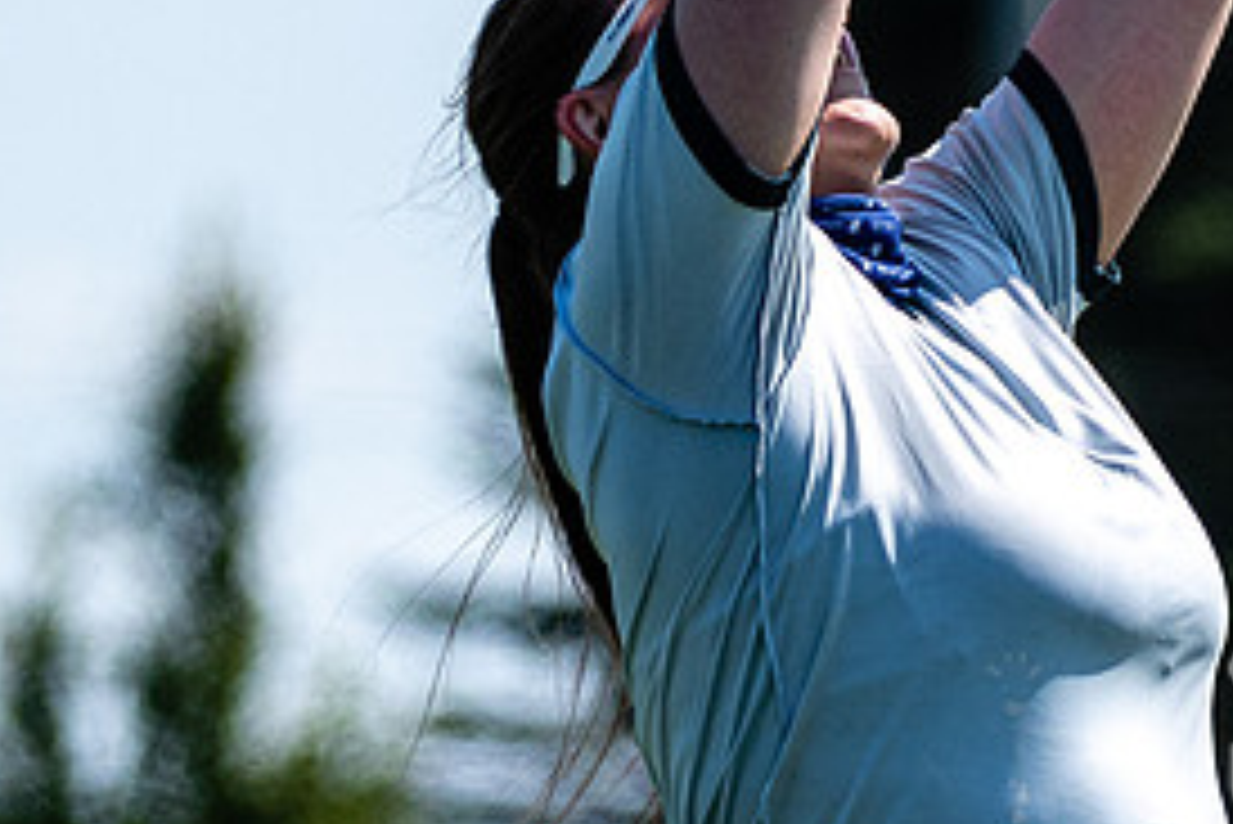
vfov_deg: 1.1
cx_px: 870
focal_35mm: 1262
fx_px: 43244
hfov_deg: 1.6
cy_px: 783
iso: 200
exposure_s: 1/2000
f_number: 4
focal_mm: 200
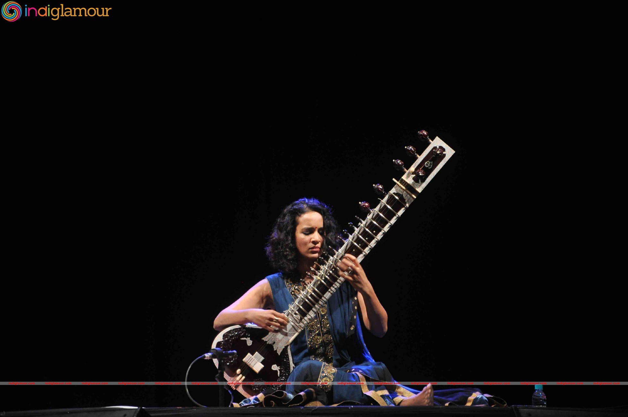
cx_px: 314
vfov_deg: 8.7
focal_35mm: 158
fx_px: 2744
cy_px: 208
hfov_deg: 13.1
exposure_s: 1/50
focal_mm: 105
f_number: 9
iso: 1000
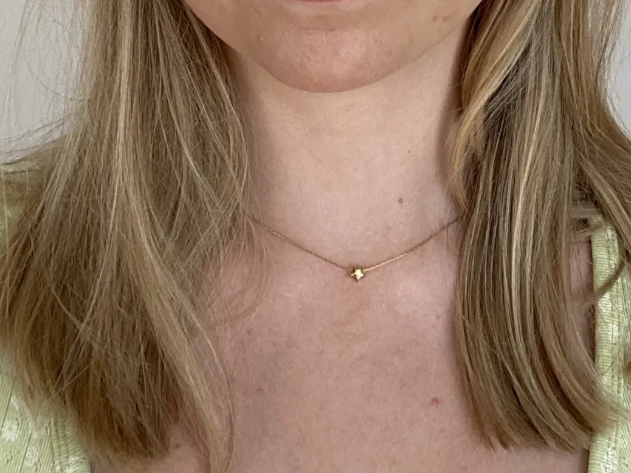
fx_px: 1349
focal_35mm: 74
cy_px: -230
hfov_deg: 26.3
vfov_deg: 17.8
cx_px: 365
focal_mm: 2.71
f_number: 2.2
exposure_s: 1/122
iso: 80
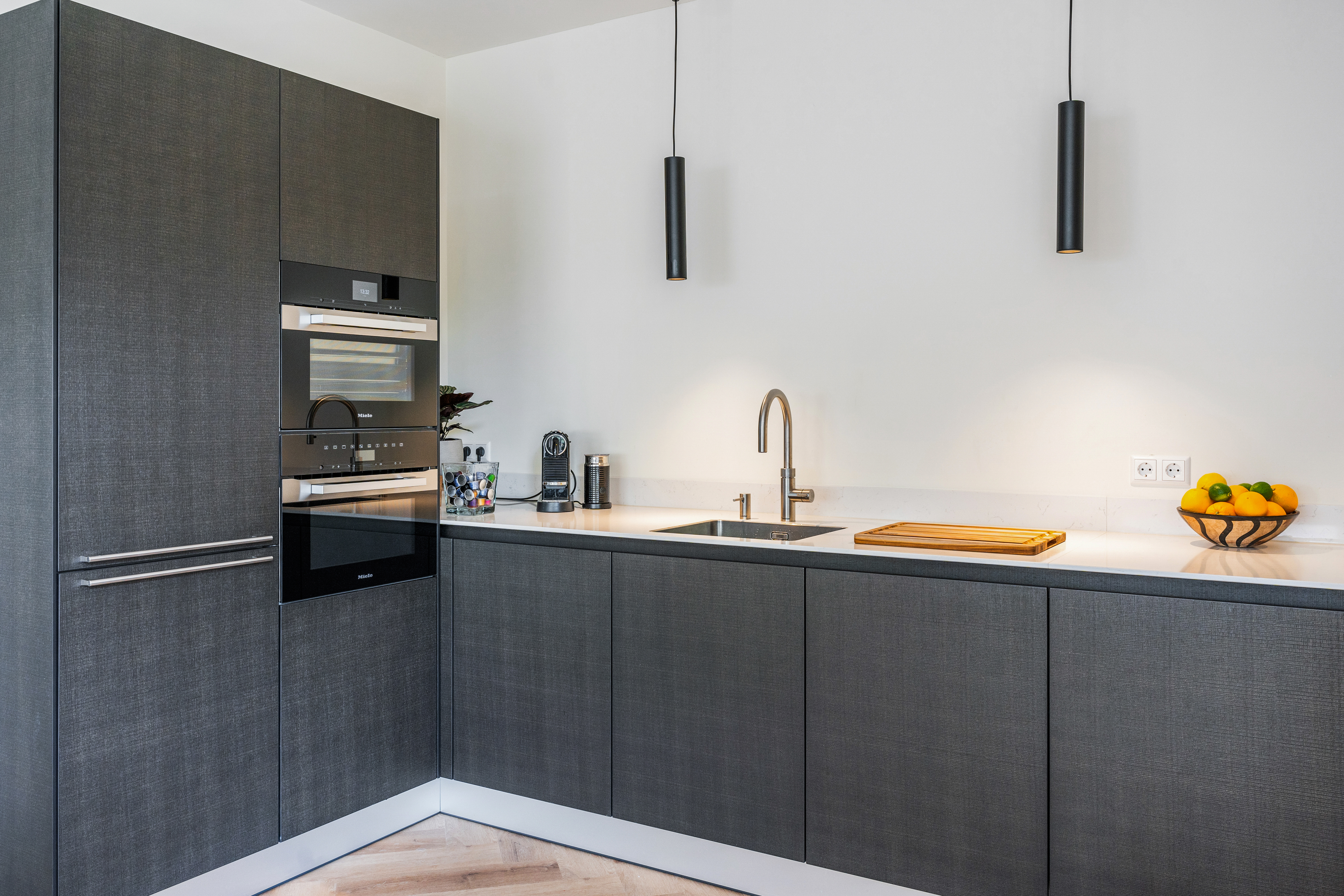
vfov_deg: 44.7
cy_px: 448
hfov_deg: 63.3
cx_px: 672
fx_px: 1090
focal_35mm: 29
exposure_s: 1/20
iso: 160
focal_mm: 29.2
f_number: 7.1
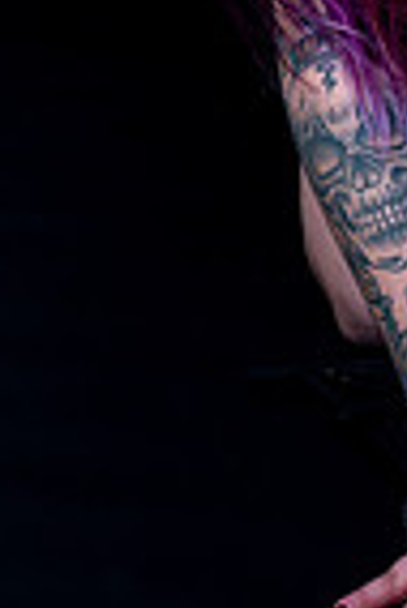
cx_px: 514
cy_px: -330
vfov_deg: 16.6
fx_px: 1878
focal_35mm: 111
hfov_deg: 12.0
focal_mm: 35
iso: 100
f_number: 10
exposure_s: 1/160
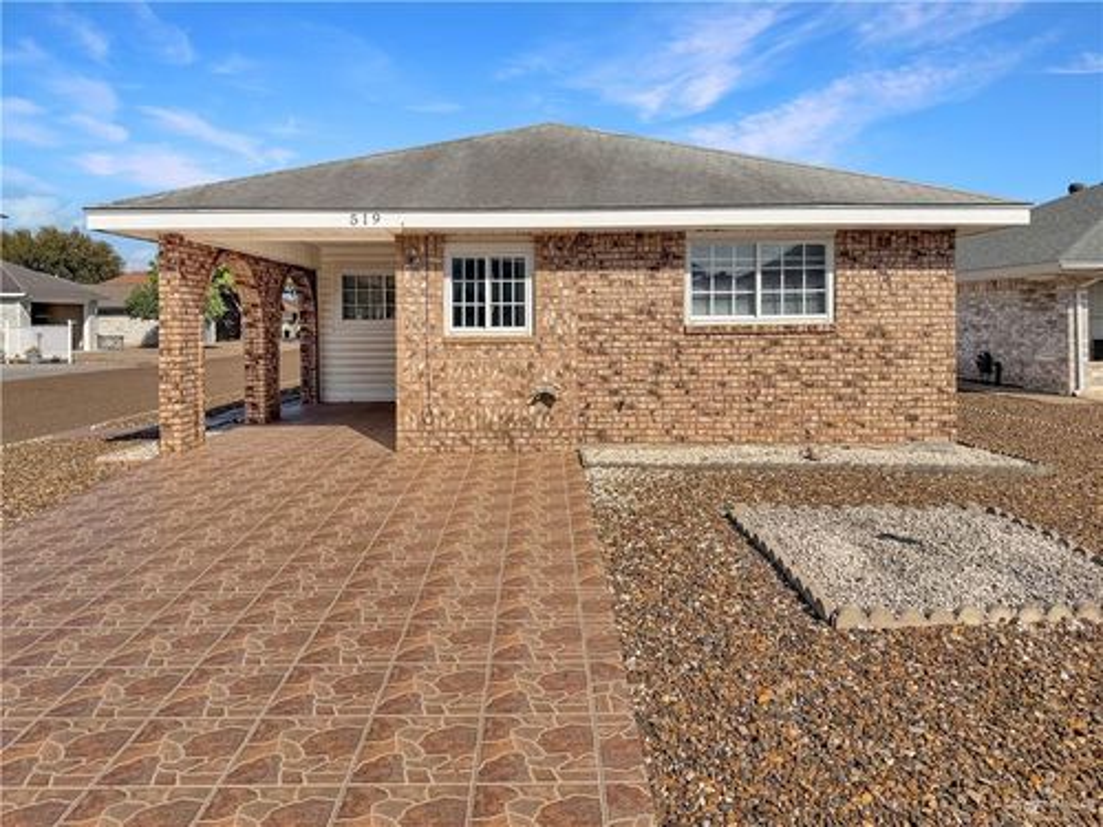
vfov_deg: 56.8
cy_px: 414
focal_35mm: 24
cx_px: 552
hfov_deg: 71.6
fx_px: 765
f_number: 1.78
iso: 80
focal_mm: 6.76
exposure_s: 1/10309
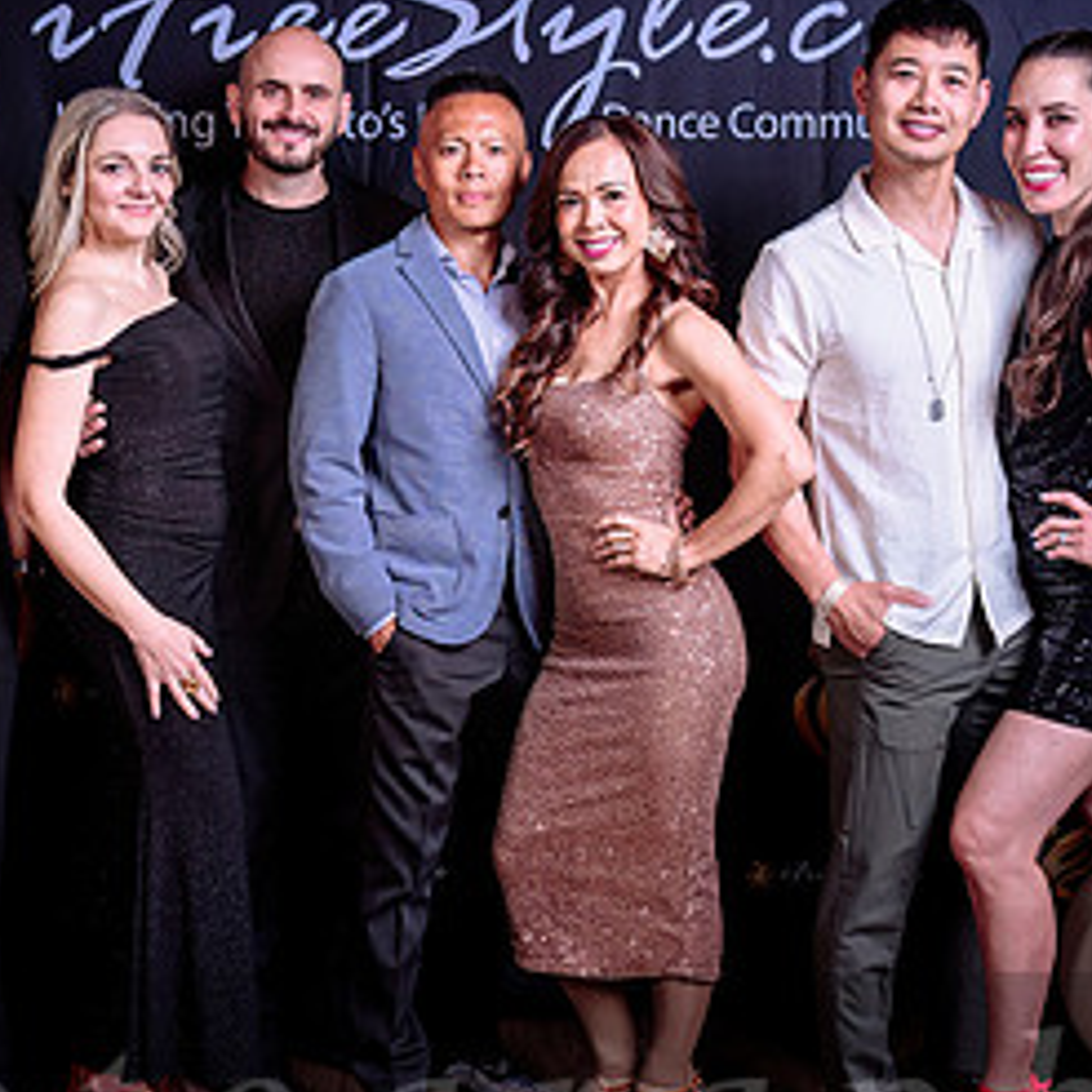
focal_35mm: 61
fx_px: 2177
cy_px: 514
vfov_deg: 28.2
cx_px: 476
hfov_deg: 28.1
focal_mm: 26.5
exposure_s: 1/100
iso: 125
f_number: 3.2
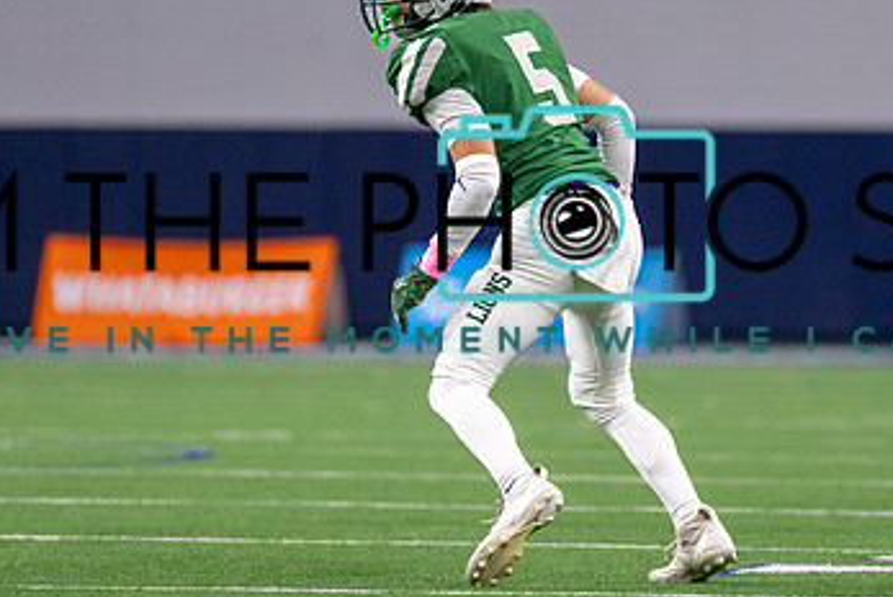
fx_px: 13058
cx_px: 620
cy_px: 168
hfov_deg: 3.9
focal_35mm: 526
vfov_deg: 2.6
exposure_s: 1/1000
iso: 2000
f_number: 2.8
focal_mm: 200
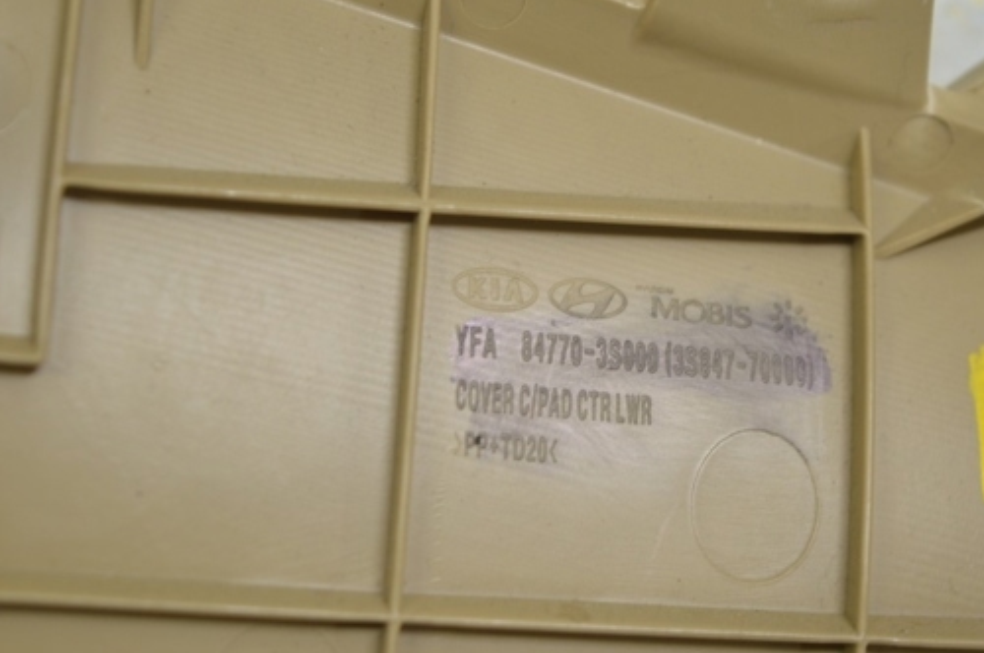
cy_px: 355
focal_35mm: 96
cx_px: 457
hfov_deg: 21.3
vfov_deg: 14.2
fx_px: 2621
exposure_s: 1/20
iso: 400
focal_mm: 50
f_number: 5.6
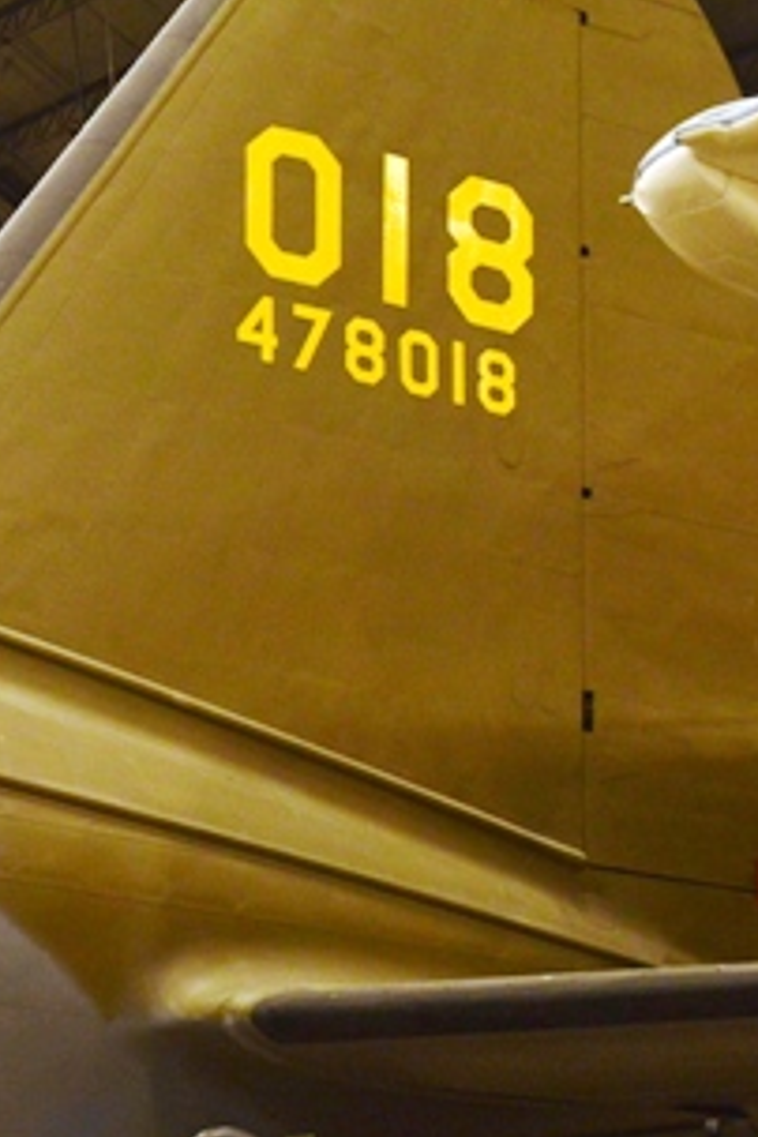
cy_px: 612
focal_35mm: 87
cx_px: -128
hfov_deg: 15.2
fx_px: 2748
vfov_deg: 23.4
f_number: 5
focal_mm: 22
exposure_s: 1/5
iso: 400
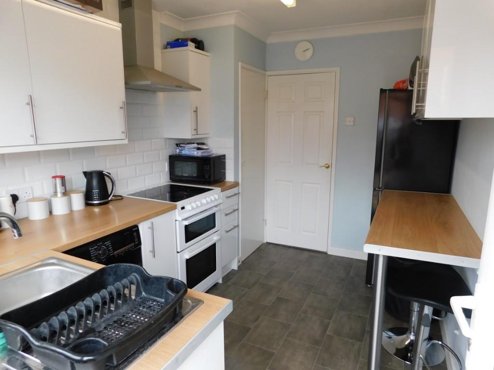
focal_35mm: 23
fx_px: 328
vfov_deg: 58.9
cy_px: 185
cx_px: 247
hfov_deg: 73.9
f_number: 3
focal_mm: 4
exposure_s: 1/80
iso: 125
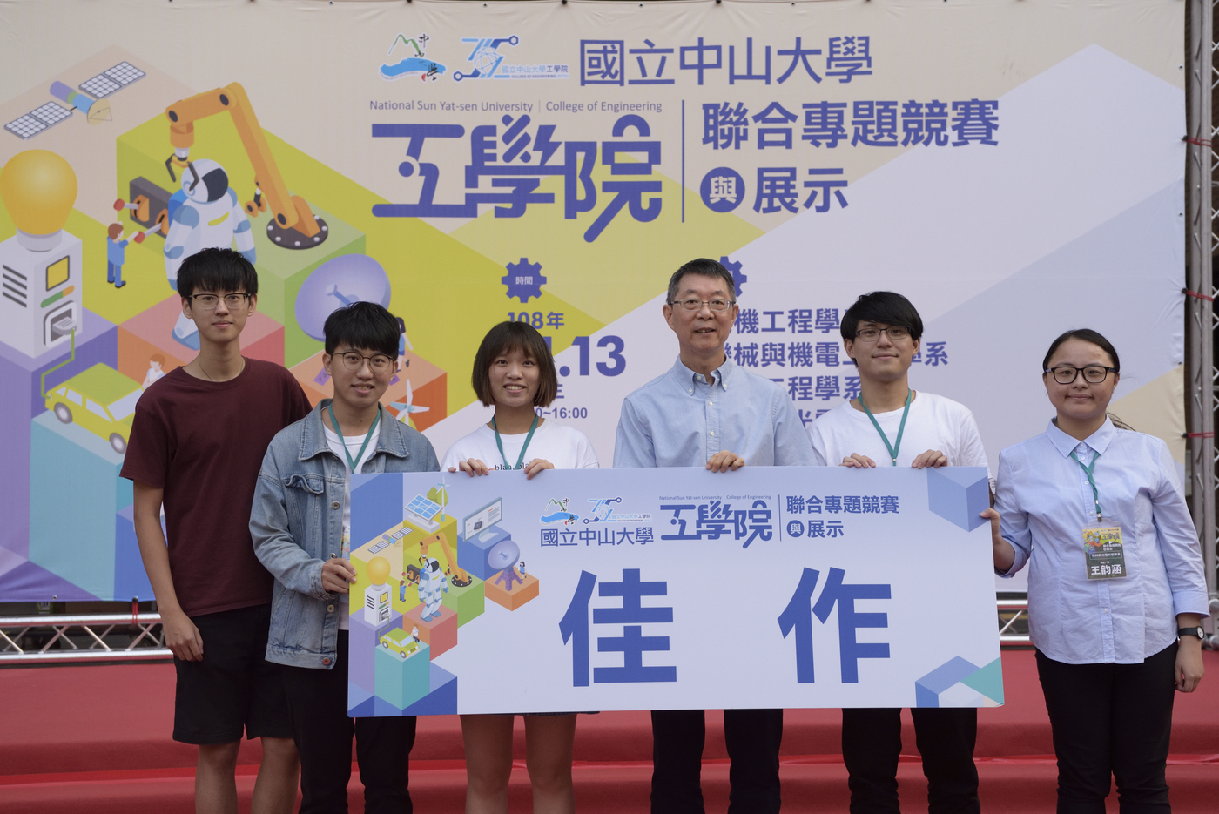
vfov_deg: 22.6
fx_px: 2033
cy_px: 407
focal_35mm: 60
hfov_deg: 33.4
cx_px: 610
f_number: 6.3
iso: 2500
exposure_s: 1/1250
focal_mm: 60
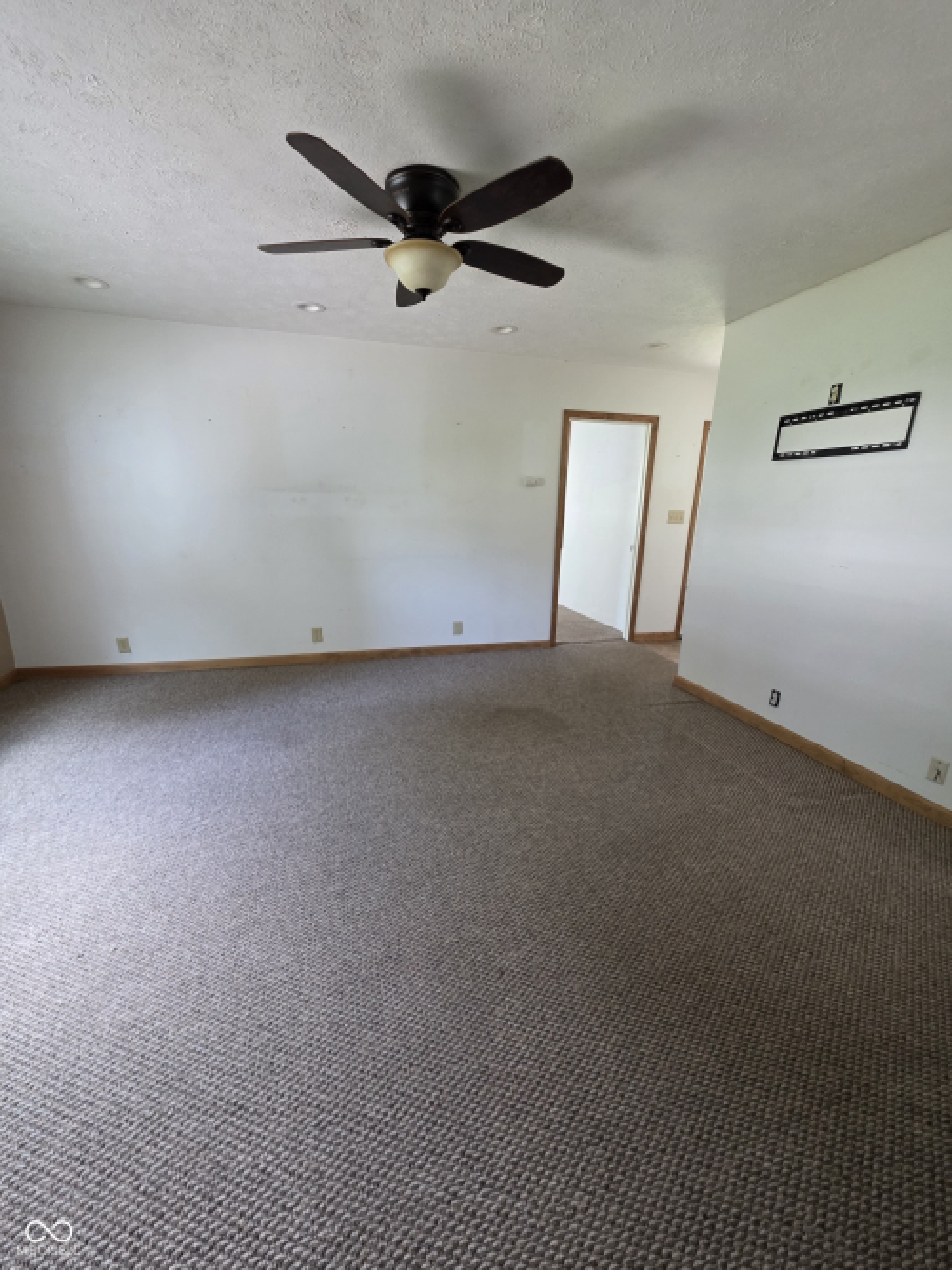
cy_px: 635
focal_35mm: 13
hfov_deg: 89.9
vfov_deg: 106.2
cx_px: 476
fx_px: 477
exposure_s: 1/60
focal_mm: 2.2
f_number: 1.9
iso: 320
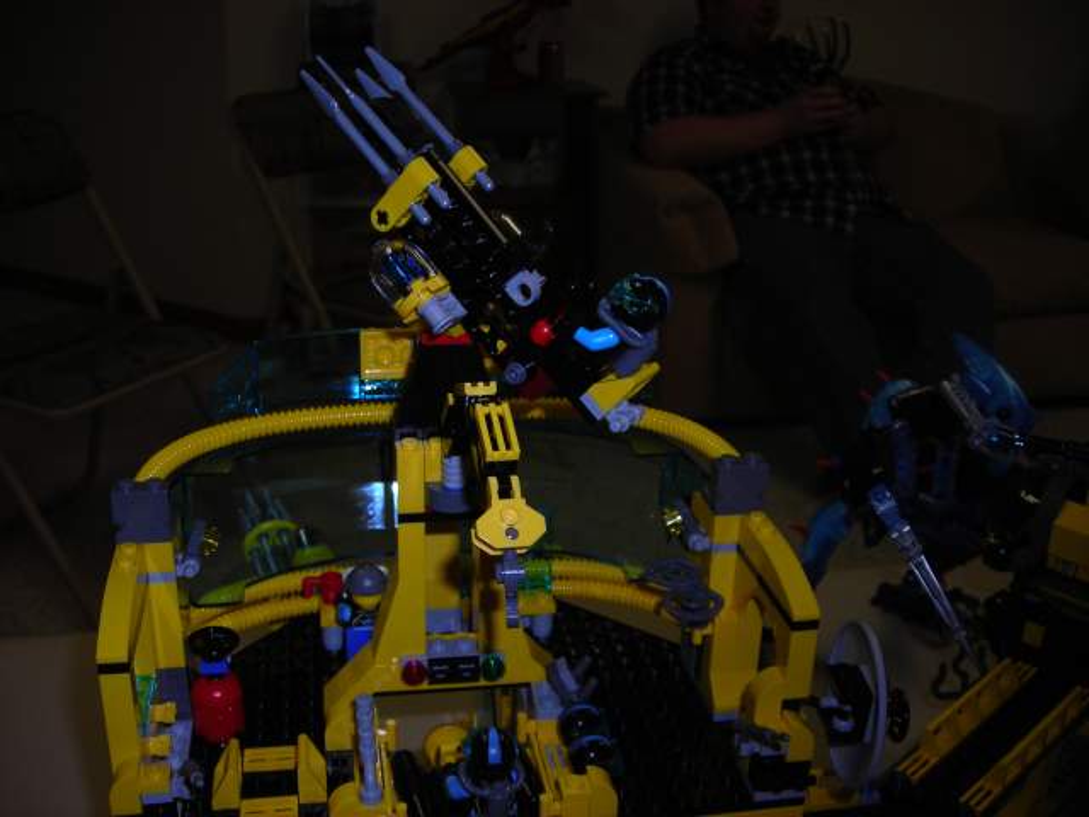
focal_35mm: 38
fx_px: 1195
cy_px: 408
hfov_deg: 49.0
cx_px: 544
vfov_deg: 37.7
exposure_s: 1/60.1
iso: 50
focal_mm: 6.3
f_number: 3.2
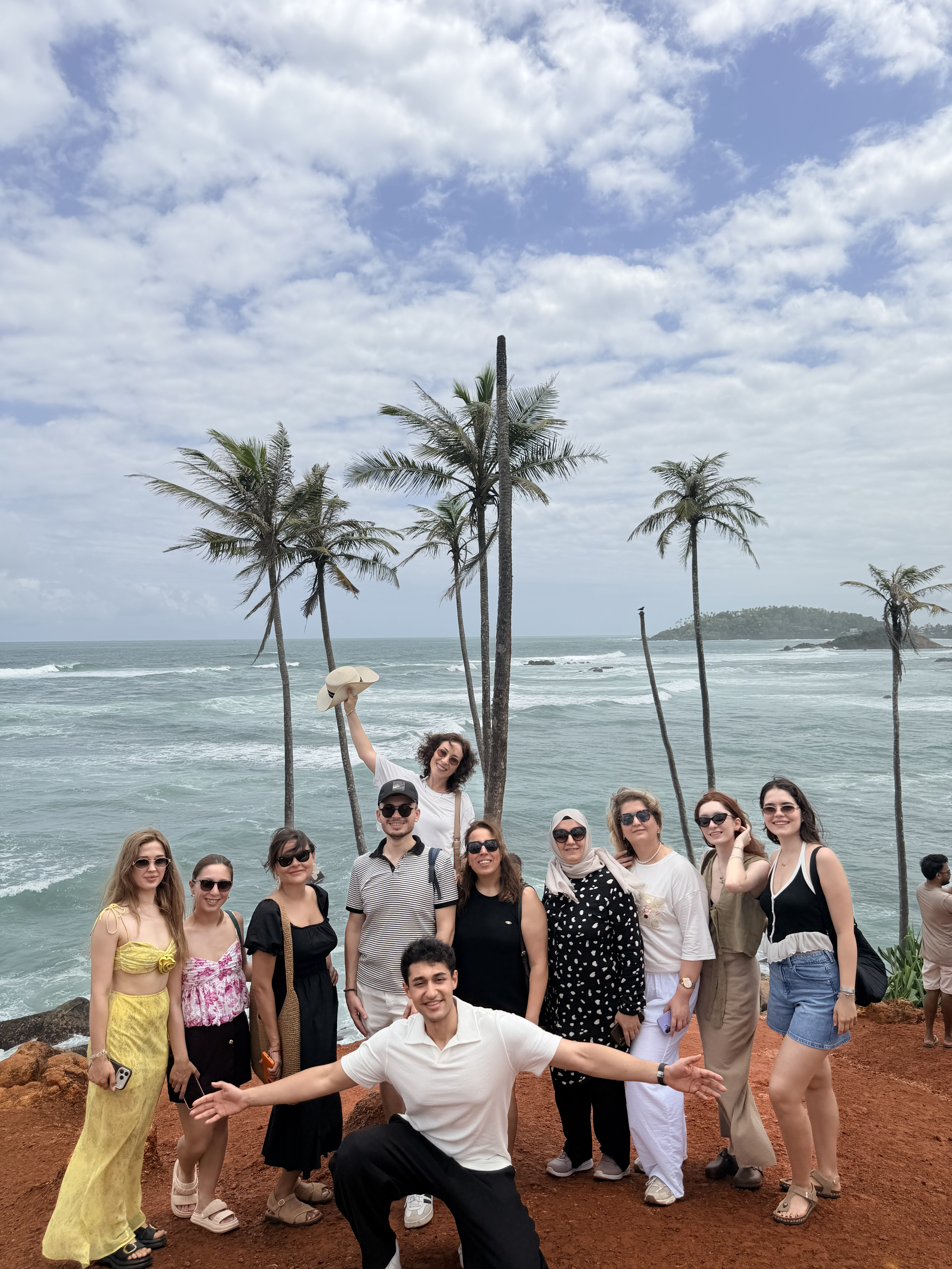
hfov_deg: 56.8
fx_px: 880
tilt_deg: -1.4
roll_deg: +0.4
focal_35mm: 24
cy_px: 634
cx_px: 476
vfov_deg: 71.6
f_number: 1.78
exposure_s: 1/9091
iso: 80
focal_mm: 6.76
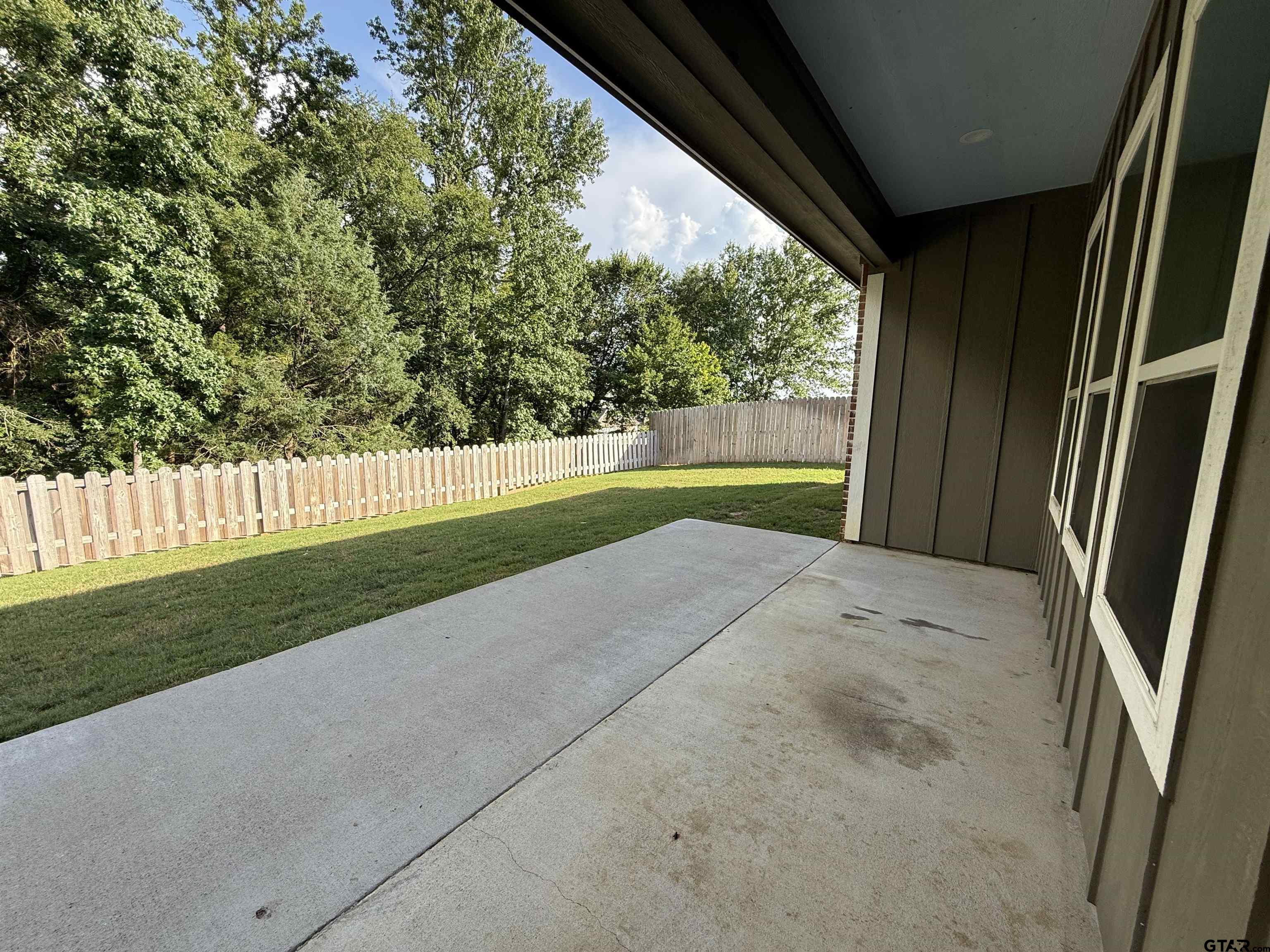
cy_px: 476
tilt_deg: -7.5
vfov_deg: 85.7
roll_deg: -1.7
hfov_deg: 102.1
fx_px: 514
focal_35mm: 14
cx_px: 635
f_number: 2.2
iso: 50
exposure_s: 1/486
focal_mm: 2.22
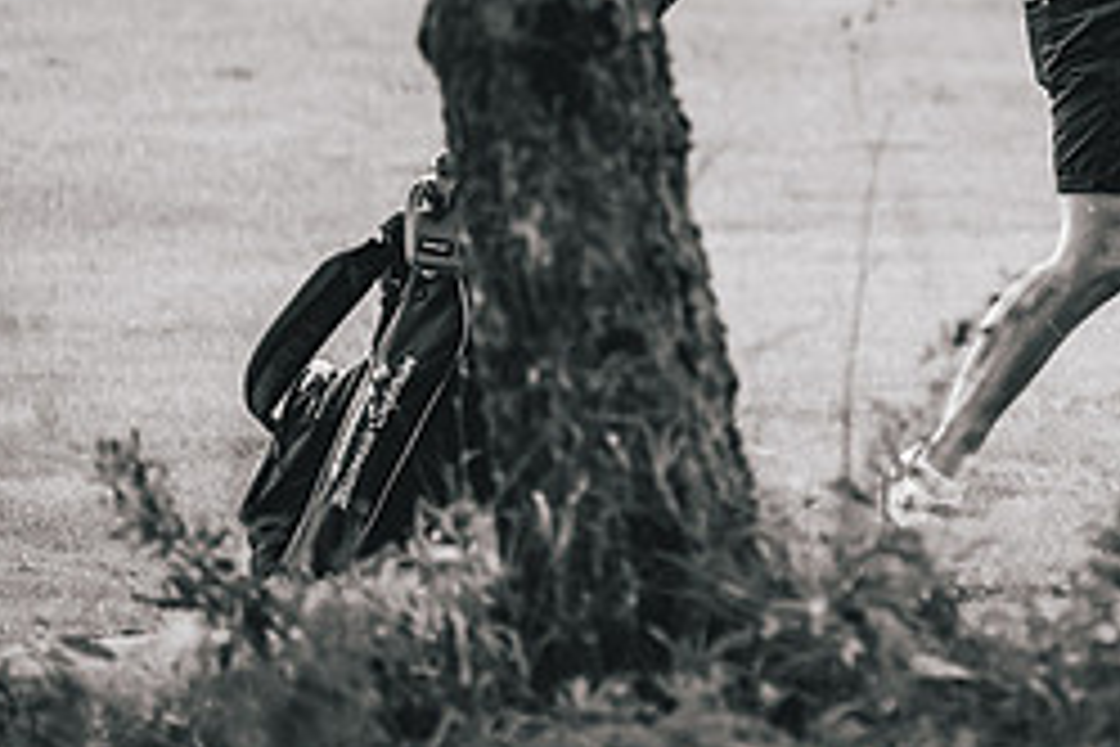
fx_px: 27842
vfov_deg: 1.5
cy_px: -115
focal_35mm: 895
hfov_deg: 2.3
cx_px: 1026
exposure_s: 1/500
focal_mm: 384
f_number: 6.3
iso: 400
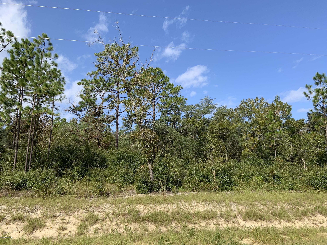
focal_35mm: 26
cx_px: 164
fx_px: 246
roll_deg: -0.1
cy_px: 122
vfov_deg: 53.1
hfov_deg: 67.3
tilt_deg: +9.2
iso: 25
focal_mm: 4.25
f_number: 1.8
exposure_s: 1/1748
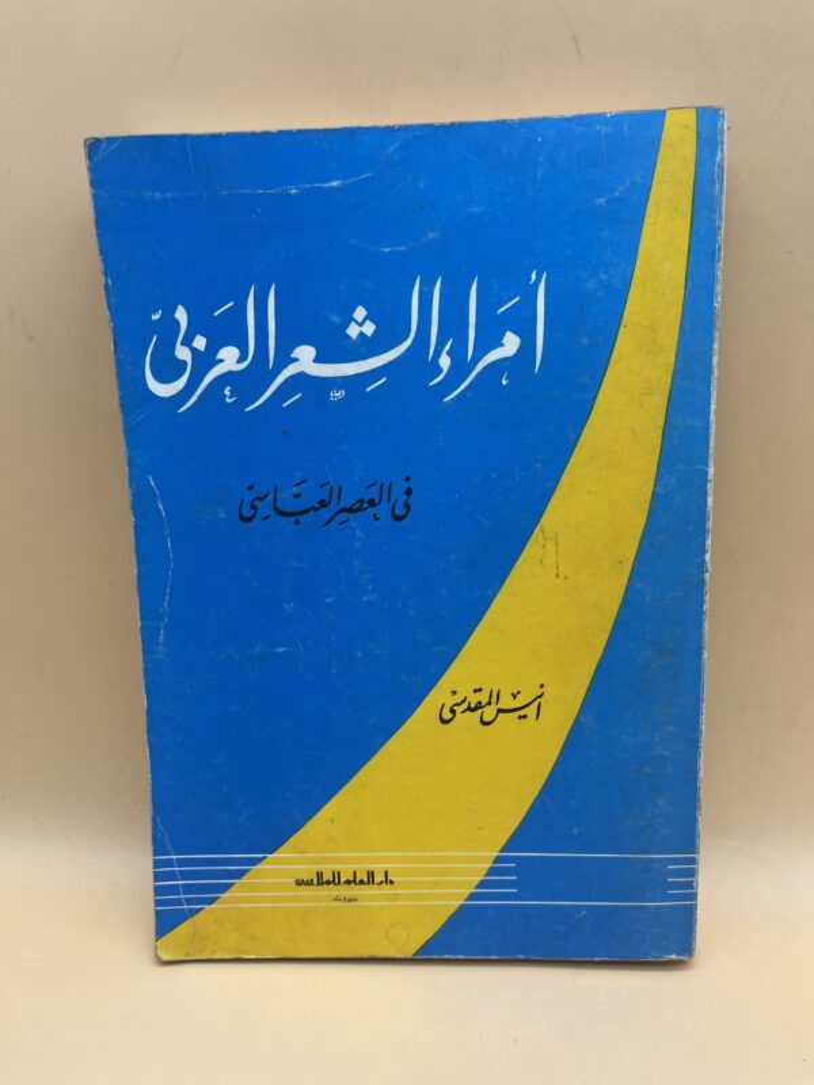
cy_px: 542
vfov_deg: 67.3
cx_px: 407
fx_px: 815
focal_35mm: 26
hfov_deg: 53.1
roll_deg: +1.4
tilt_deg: -21.7
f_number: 1.6
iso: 50
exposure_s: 1/287
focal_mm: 5.1
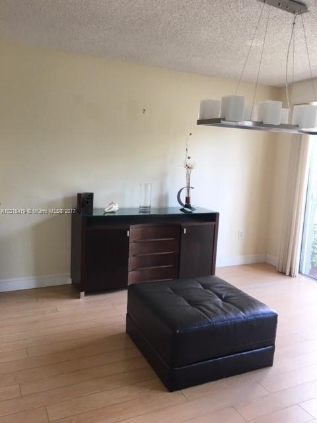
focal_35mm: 29
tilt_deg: -7.8
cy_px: 212
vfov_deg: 61.7
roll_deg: -3.4
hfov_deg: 48.2
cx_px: 158
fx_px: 354
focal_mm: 4.15
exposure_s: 1/33
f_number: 2.2
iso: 25
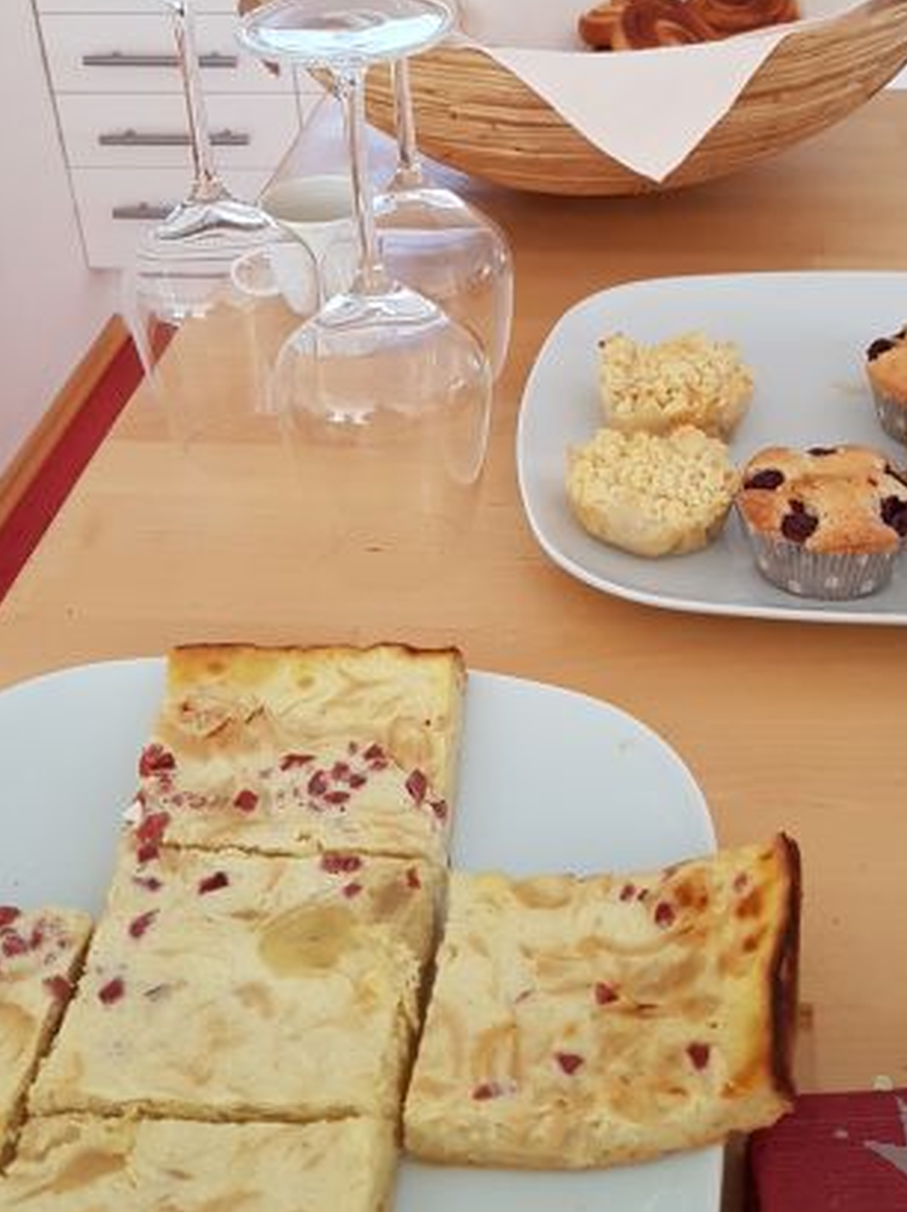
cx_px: 585
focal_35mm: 42
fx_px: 1470
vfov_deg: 44.4
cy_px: 442
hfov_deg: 34.1
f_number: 1.7
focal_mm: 4.2
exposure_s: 1/60
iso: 160
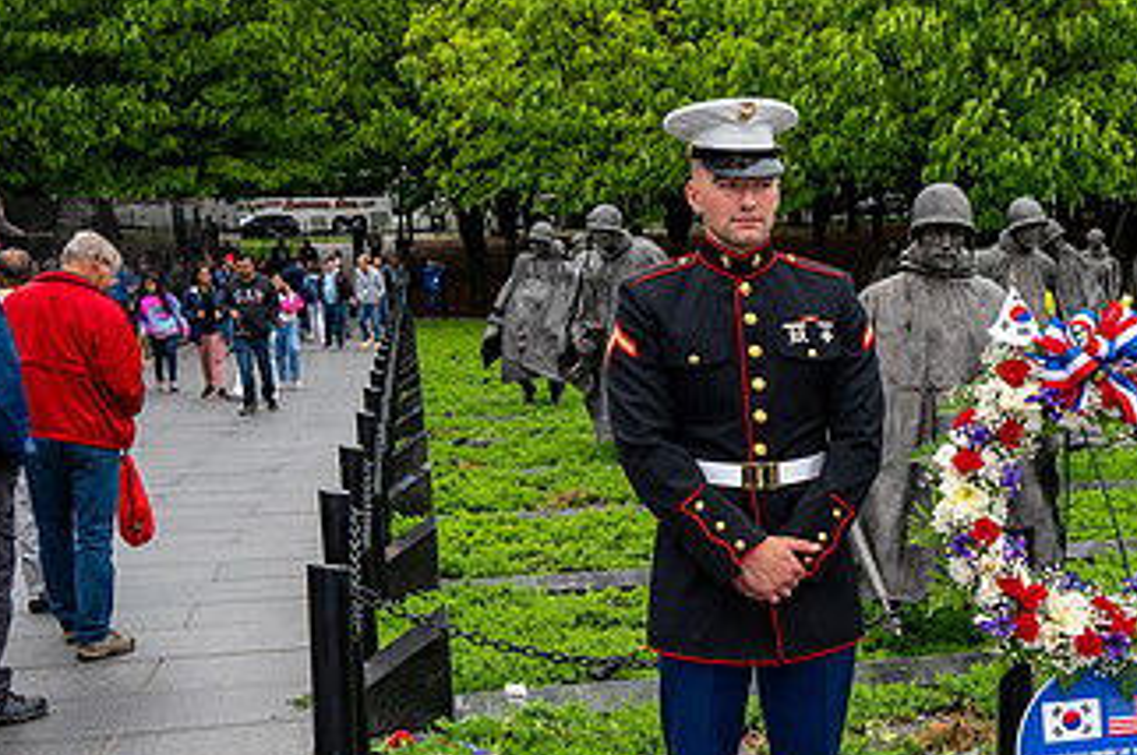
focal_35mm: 54
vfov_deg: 24.7
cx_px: 975
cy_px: 586
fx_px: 1704
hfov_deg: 35.2
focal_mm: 30
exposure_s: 1/640
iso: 1400
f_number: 8
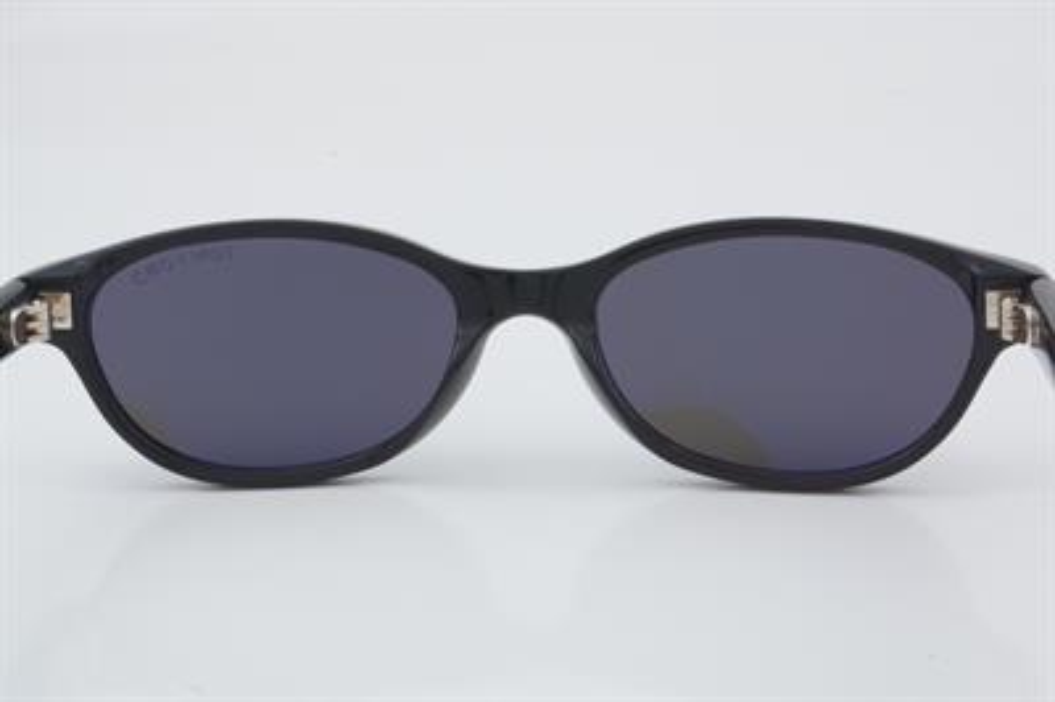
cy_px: 351
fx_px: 2416
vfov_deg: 16.5
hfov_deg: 24.6
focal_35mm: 82
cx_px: 528
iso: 100
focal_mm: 55
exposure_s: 1/3
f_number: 32
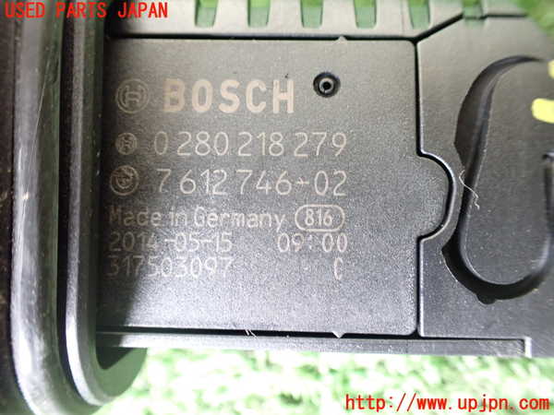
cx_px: 277
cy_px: 208
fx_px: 480
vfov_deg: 46.8
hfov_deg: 60.0
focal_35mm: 30
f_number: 2.3
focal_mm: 5.4
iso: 1000
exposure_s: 1/30
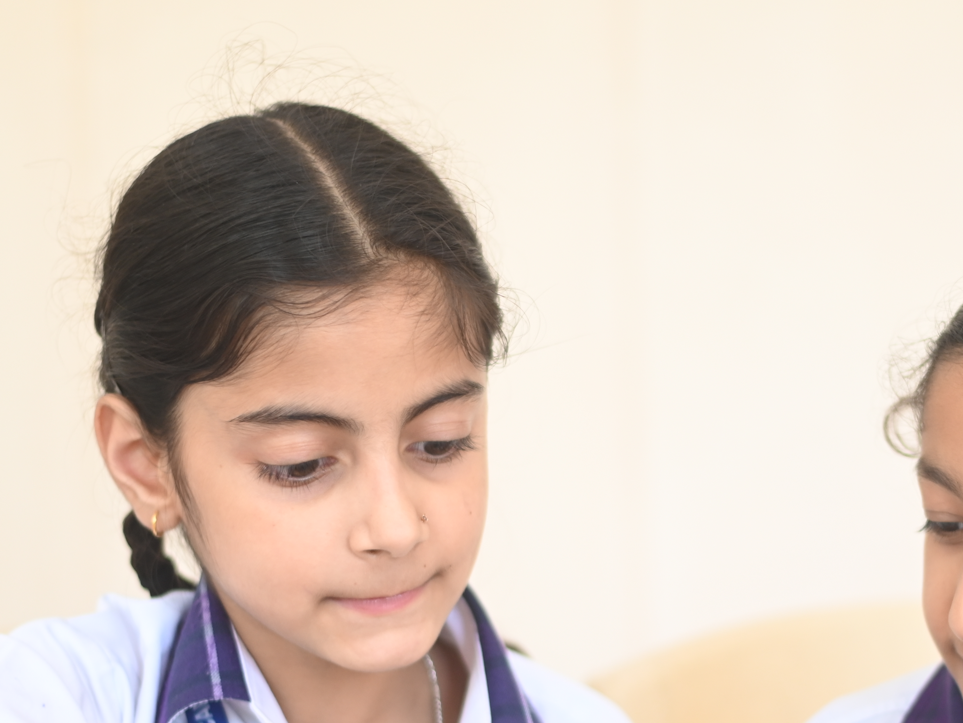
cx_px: 689
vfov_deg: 14.0
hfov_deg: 18.6
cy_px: 541
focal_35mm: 105
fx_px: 2921
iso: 400
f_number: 1.8
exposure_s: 1/200
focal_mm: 50
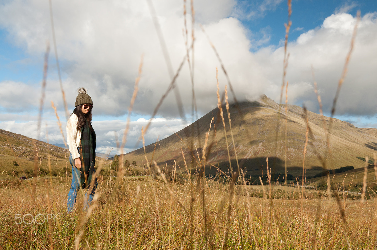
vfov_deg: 36.8
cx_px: 188
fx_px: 377
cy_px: 125
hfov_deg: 53.2
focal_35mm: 36
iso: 200
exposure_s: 1/200
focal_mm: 24
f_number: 7.1
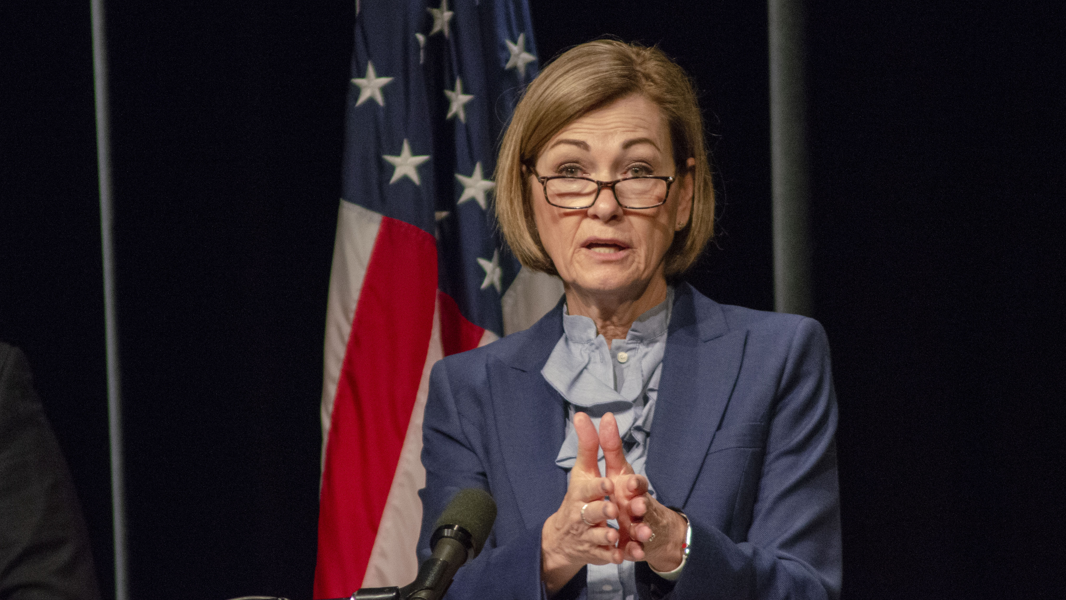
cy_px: 306
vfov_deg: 2.3
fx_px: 14699
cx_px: 538
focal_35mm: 520
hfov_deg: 4.2
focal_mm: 300
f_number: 5.6
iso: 2500
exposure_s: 1/125
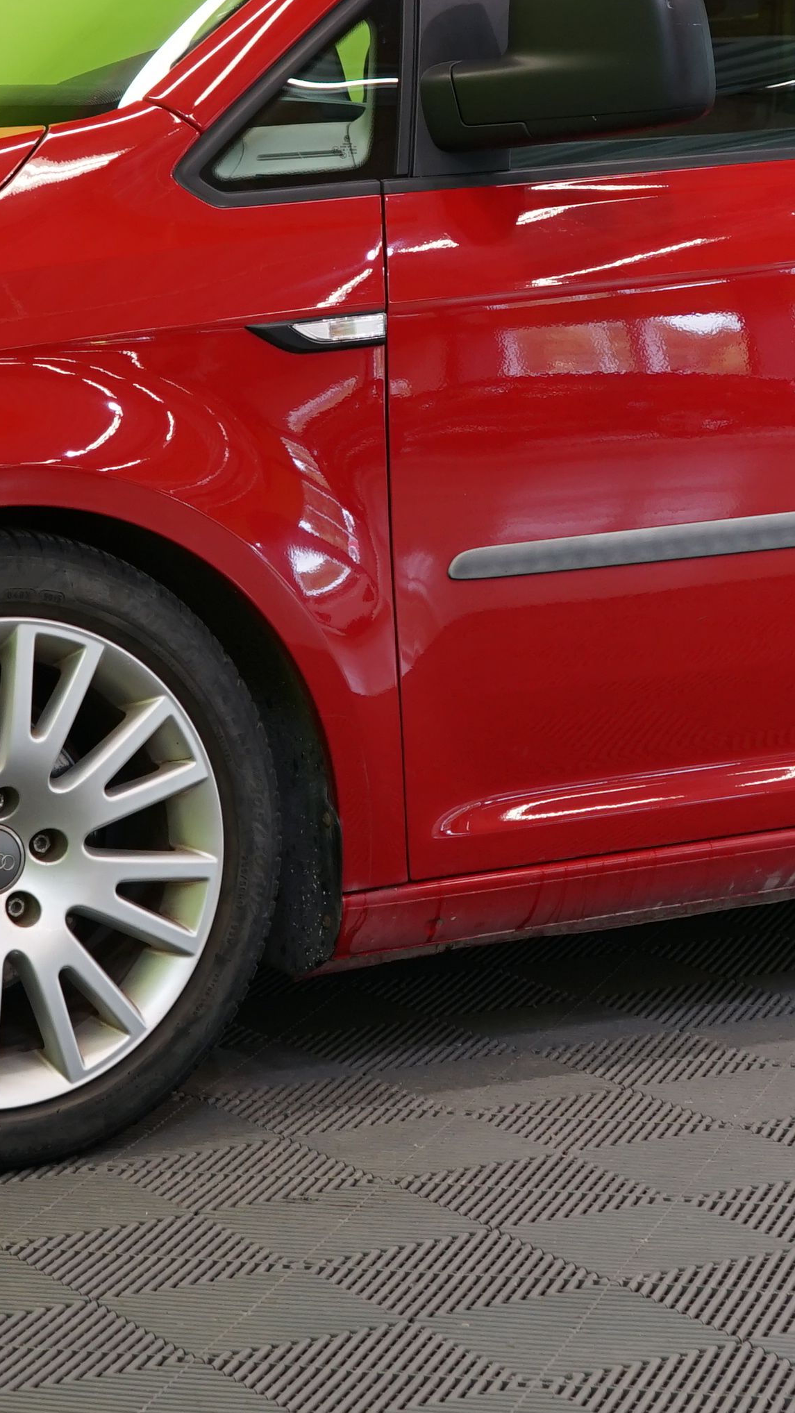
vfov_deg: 20.2
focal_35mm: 105
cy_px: 327
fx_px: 3934
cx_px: 457
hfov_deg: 11.5
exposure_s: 1/30
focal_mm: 34
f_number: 5
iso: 400
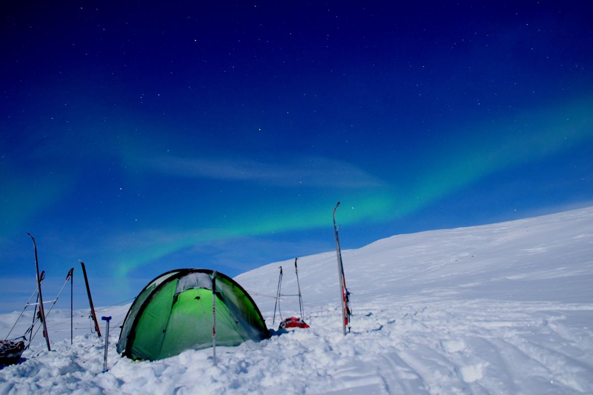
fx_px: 420
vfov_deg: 50.4
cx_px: 296
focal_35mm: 26
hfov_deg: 70.4
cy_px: 198
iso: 800
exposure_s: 25
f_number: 3.5
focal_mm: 17
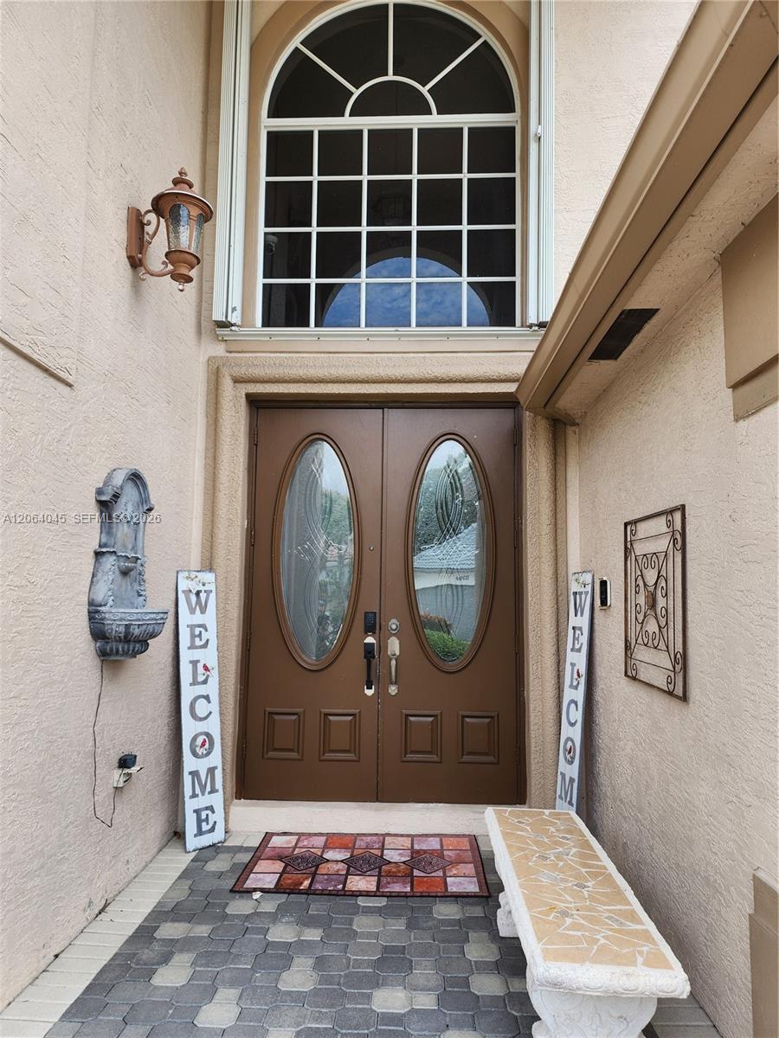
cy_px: 519
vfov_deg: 73.9
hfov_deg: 58.9
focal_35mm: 23
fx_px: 690
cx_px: 390
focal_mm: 6.4
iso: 12
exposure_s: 1/180
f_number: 1.8
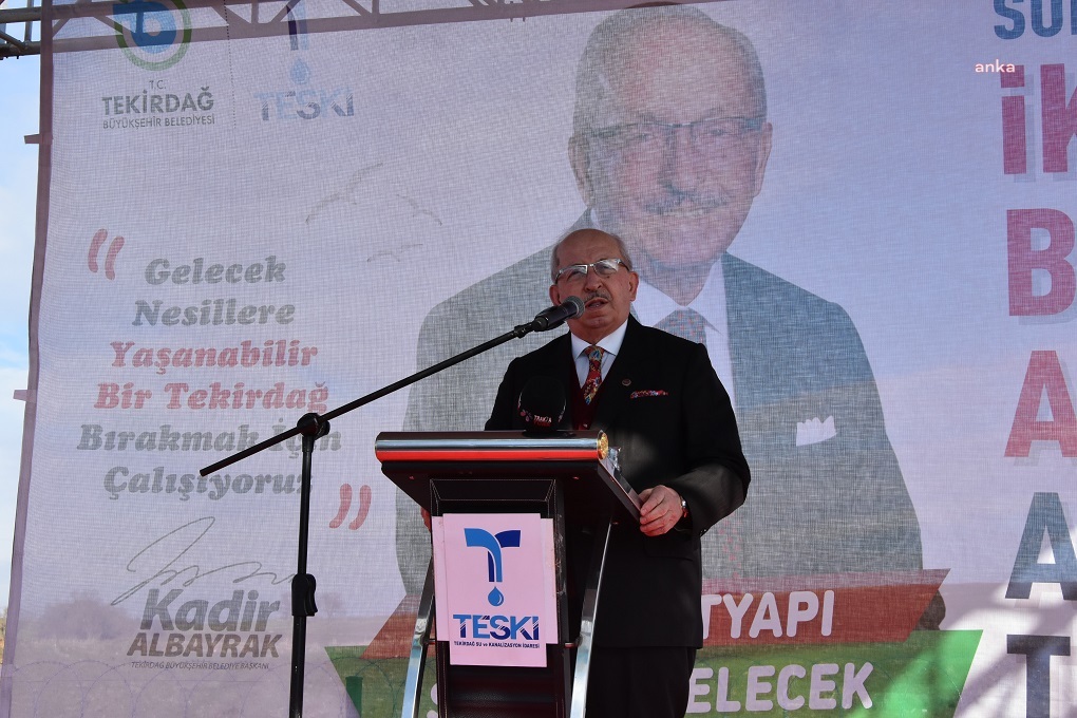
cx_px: 538
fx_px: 1885
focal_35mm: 63
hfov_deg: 31.9
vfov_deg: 21.6
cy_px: 359
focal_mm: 42
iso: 640
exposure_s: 1/640
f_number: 13
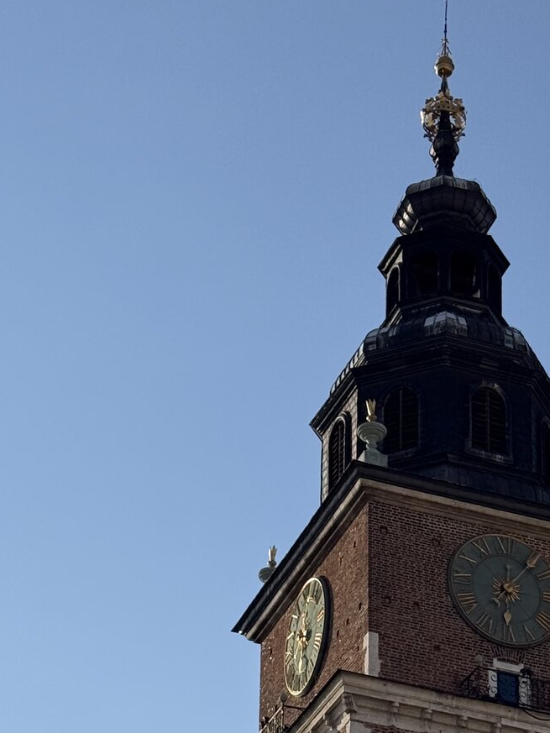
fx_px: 2330
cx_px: 302
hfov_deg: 13.5
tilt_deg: +26.5
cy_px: 768
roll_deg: -1.1
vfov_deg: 17.4
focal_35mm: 110
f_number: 1.78
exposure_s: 1/6024
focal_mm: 6.76
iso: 64
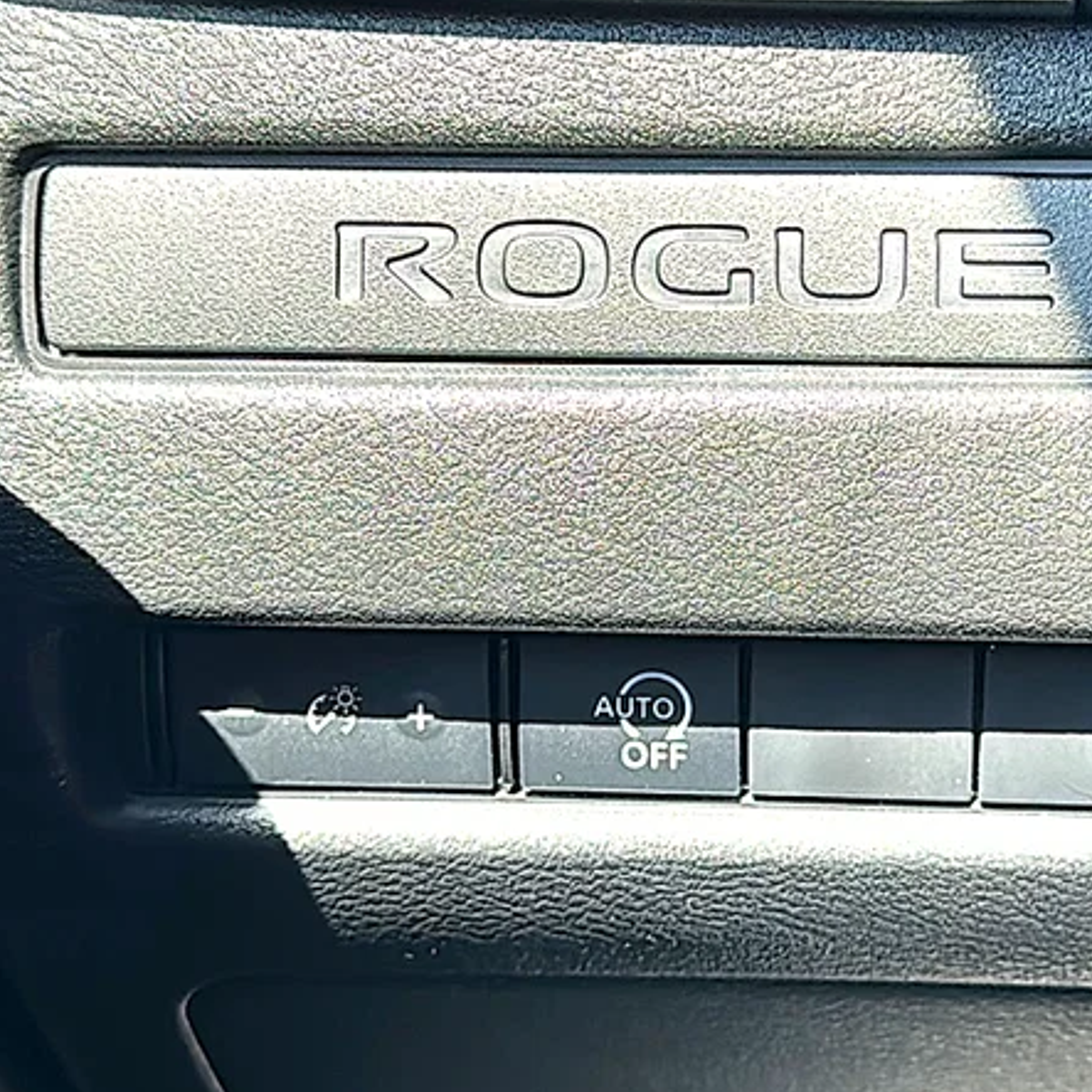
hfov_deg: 28.5
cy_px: 511
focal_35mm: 60
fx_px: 2141
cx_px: 703
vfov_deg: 28.6
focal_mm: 6.86
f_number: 1.78
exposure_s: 1/395
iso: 80
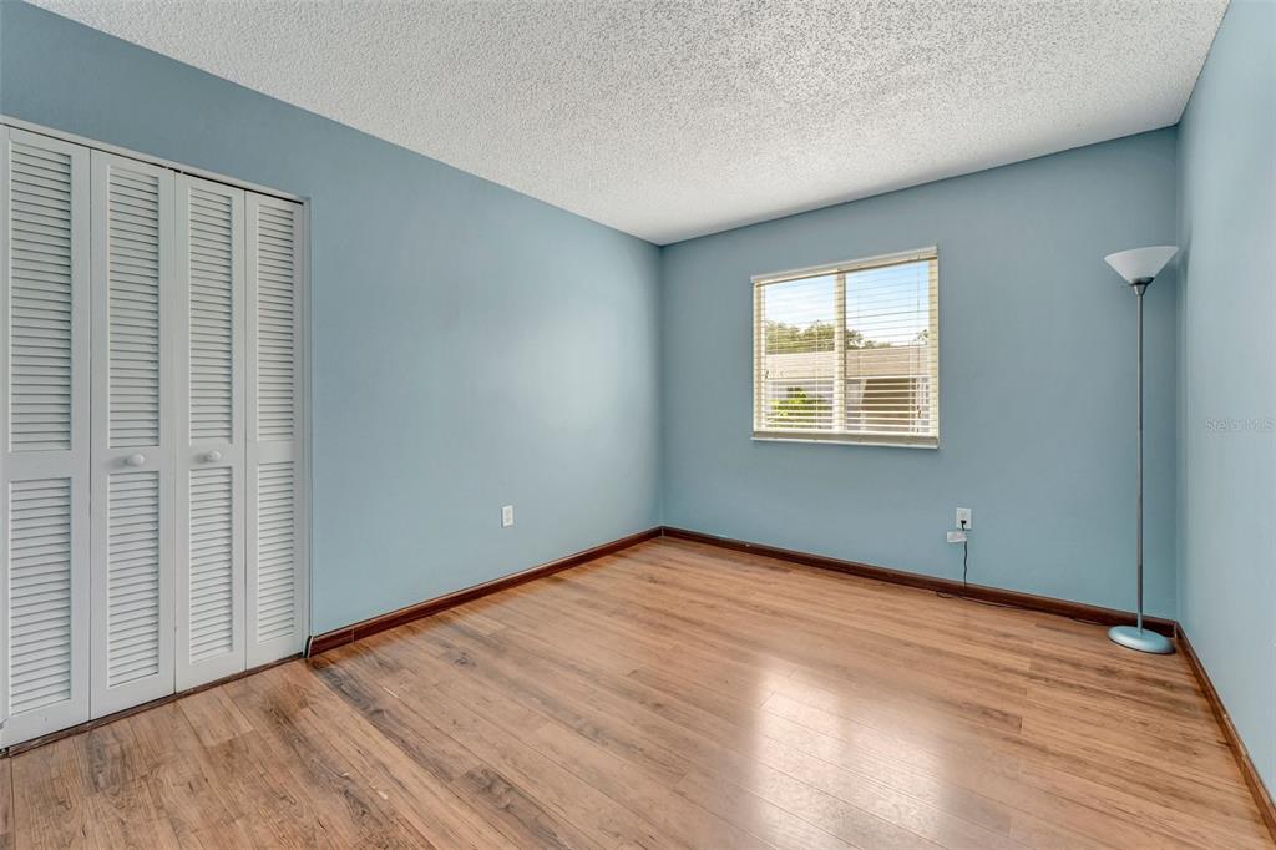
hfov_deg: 104.3
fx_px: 496
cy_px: 425
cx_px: 638
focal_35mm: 14
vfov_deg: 81.2
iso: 800
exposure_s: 1/125
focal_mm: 14
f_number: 8
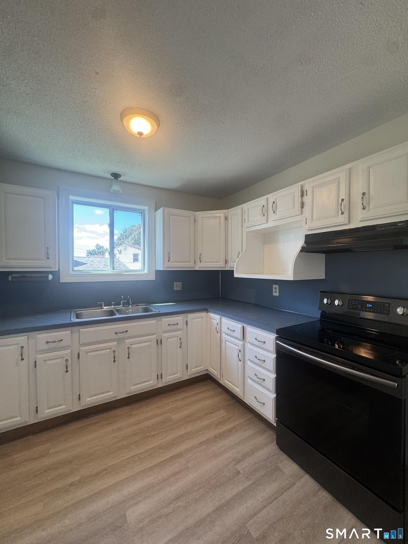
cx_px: 204
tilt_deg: -0.3
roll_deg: +0.5
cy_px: 272
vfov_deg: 102.1
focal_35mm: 14
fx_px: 220
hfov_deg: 85.7
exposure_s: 1/120
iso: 100
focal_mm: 2.22
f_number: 2.2
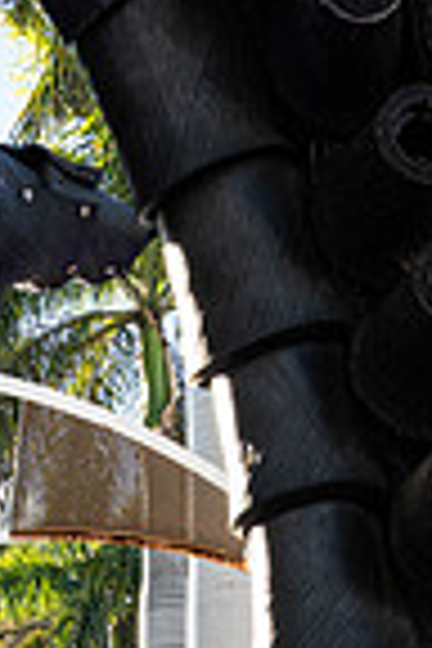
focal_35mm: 75
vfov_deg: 23.0
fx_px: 1350
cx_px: -76
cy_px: 909
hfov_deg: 17.4
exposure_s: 1/400
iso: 400
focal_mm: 8.8
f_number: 5
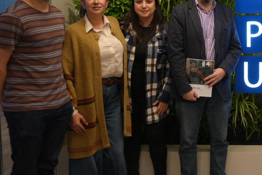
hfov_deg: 31.3
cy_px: 37
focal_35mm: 60
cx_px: 253
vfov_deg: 22.3
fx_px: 437
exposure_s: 1/160
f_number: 4
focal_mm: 20
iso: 800
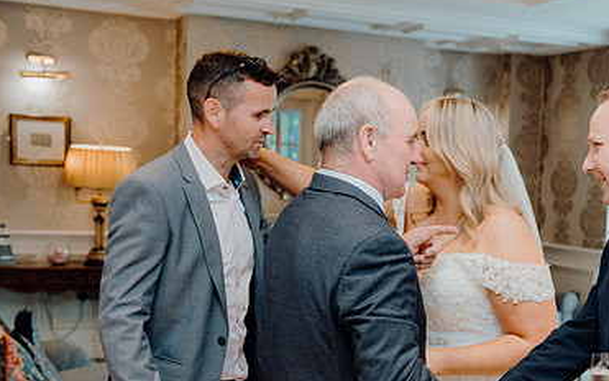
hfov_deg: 33.8
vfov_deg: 21.8
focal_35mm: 59
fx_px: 979
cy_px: 282
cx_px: 460
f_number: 3.5
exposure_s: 1/160
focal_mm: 37
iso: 2500
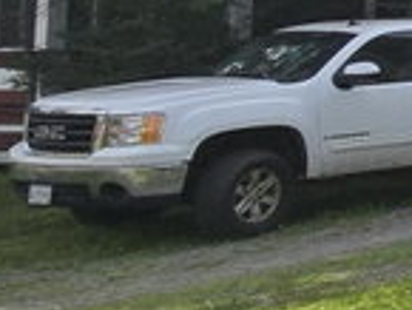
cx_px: 1256
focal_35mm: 92
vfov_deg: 15.8
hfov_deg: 11.3
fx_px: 1096
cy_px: -3
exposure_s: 1/2805
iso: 50
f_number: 2.2
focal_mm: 2.2
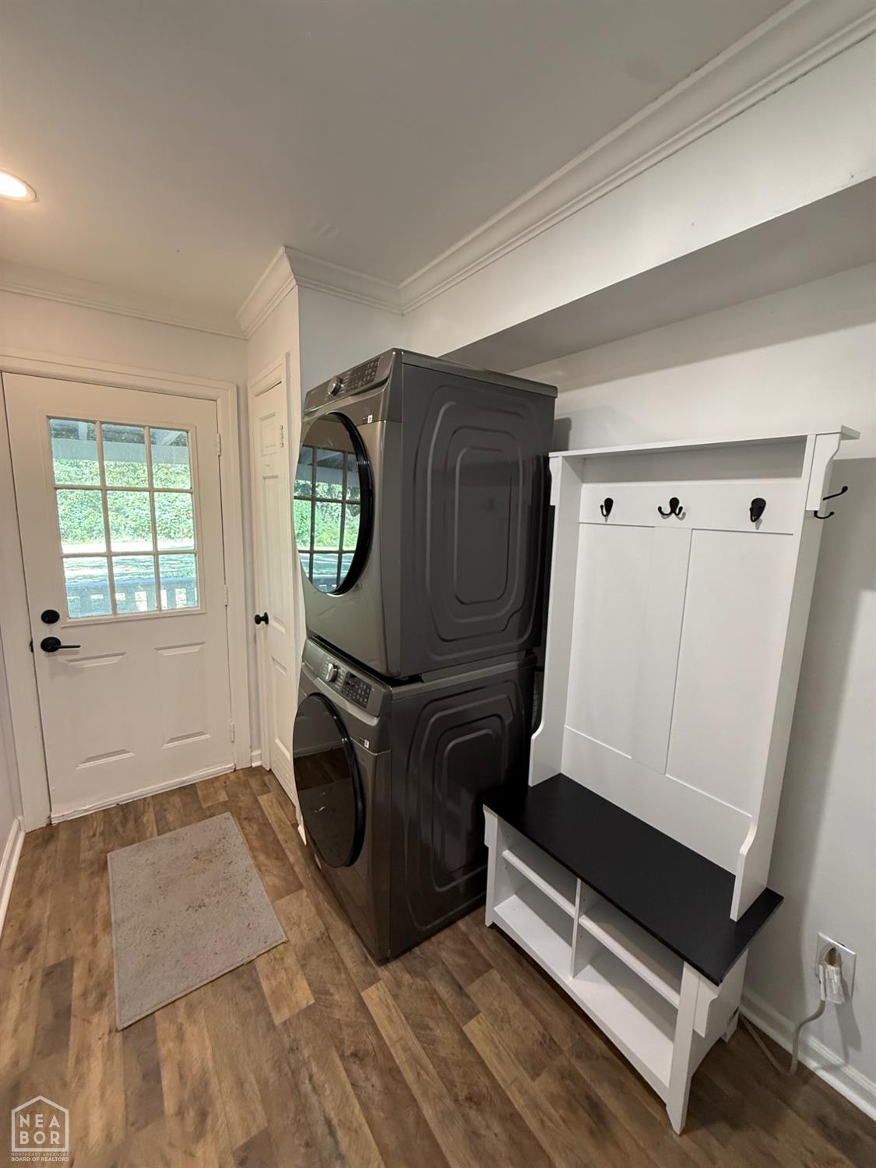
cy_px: 584
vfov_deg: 102.1
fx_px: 472
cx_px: 438
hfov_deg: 85.7
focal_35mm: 14
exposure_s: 1/60
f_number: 2.2
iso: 250
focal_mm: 2.22
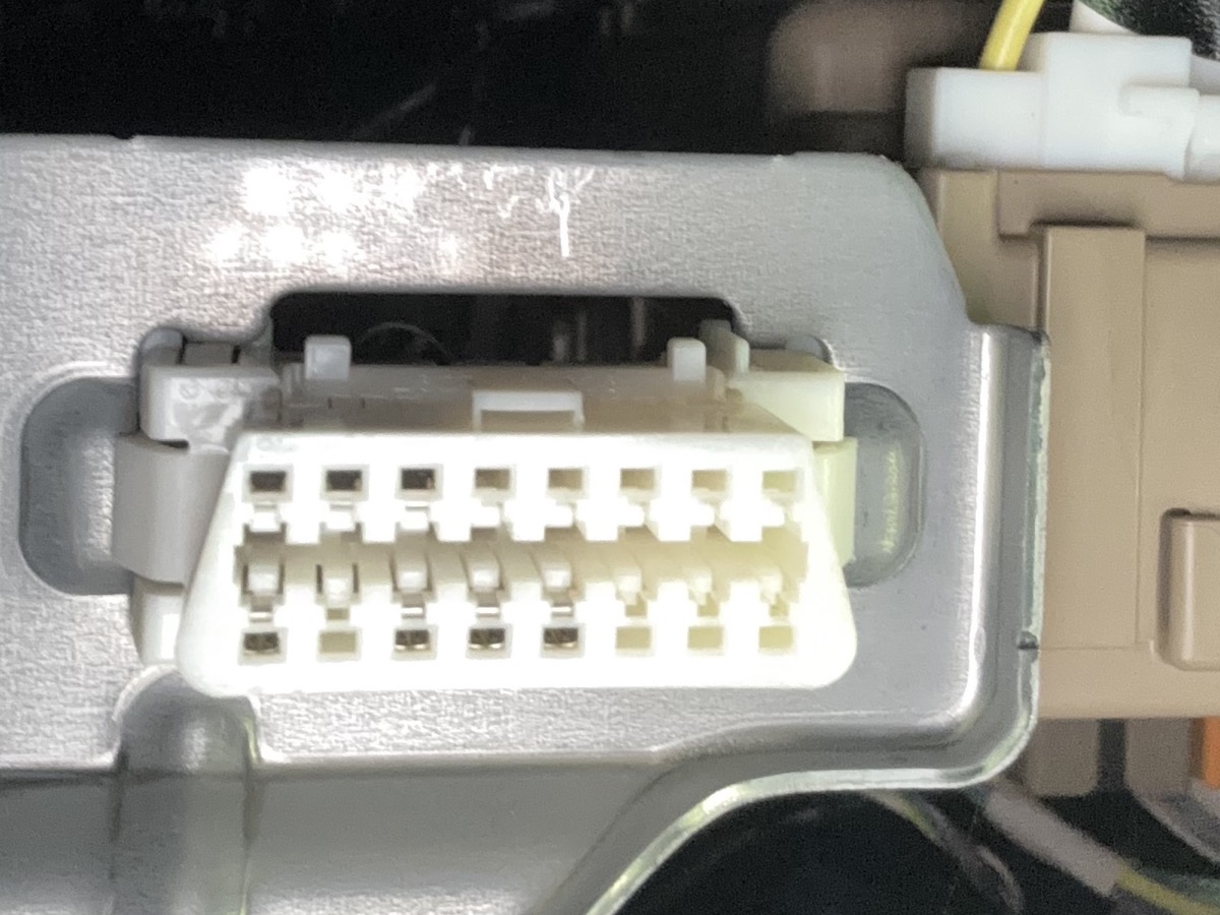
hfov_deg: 60.0
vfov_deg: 46.8
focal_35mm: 30
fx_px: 1057
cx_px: 610
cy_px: 458
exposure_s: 1/60
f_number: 1.9
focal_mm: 2.69
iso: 200
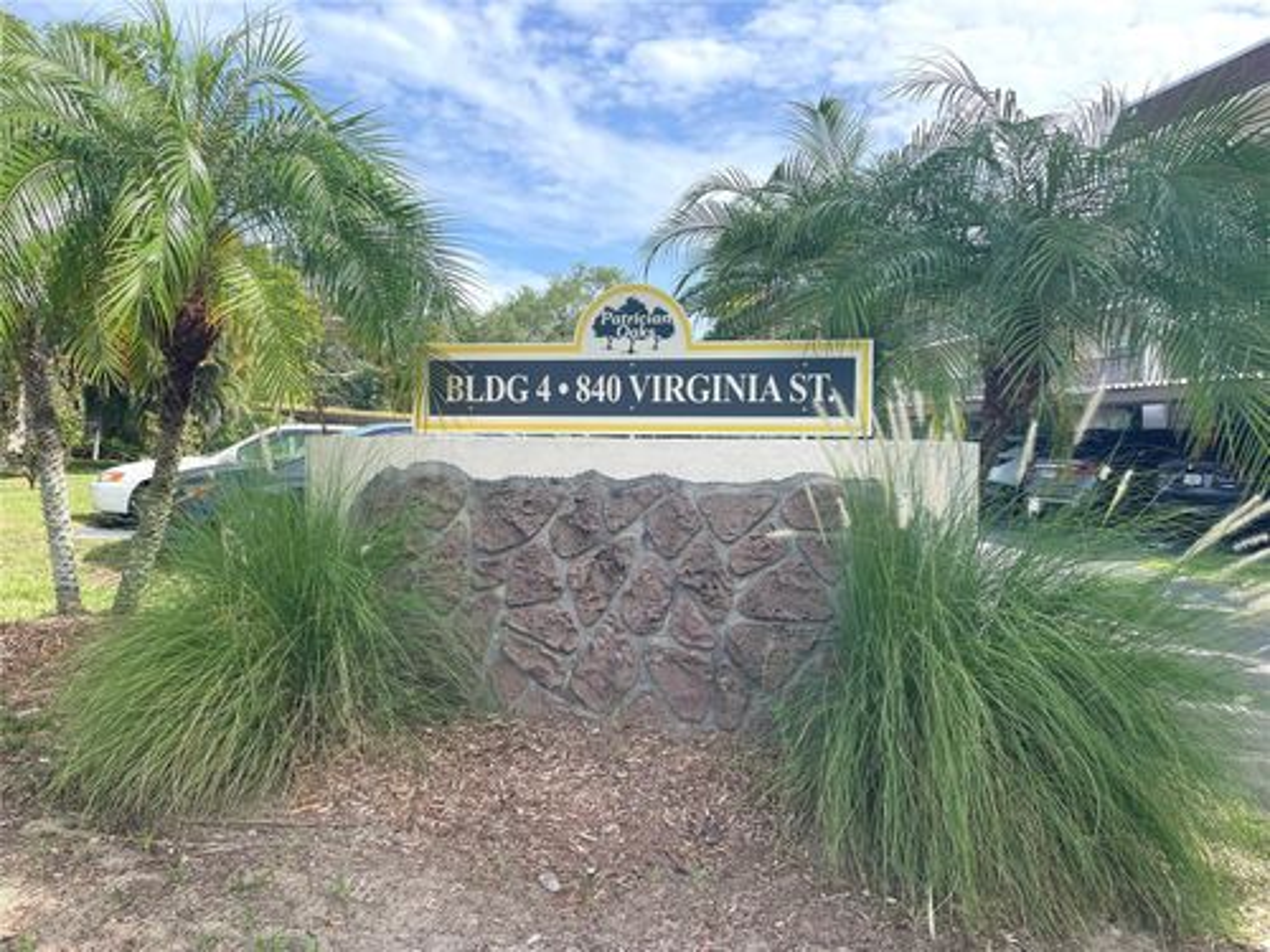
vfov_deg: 53.1
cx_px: 635
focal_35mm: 26
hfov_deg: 67.3
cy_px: 476
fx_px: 954
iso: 32
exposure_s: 1/1825
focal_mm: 4.2
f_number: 1.6
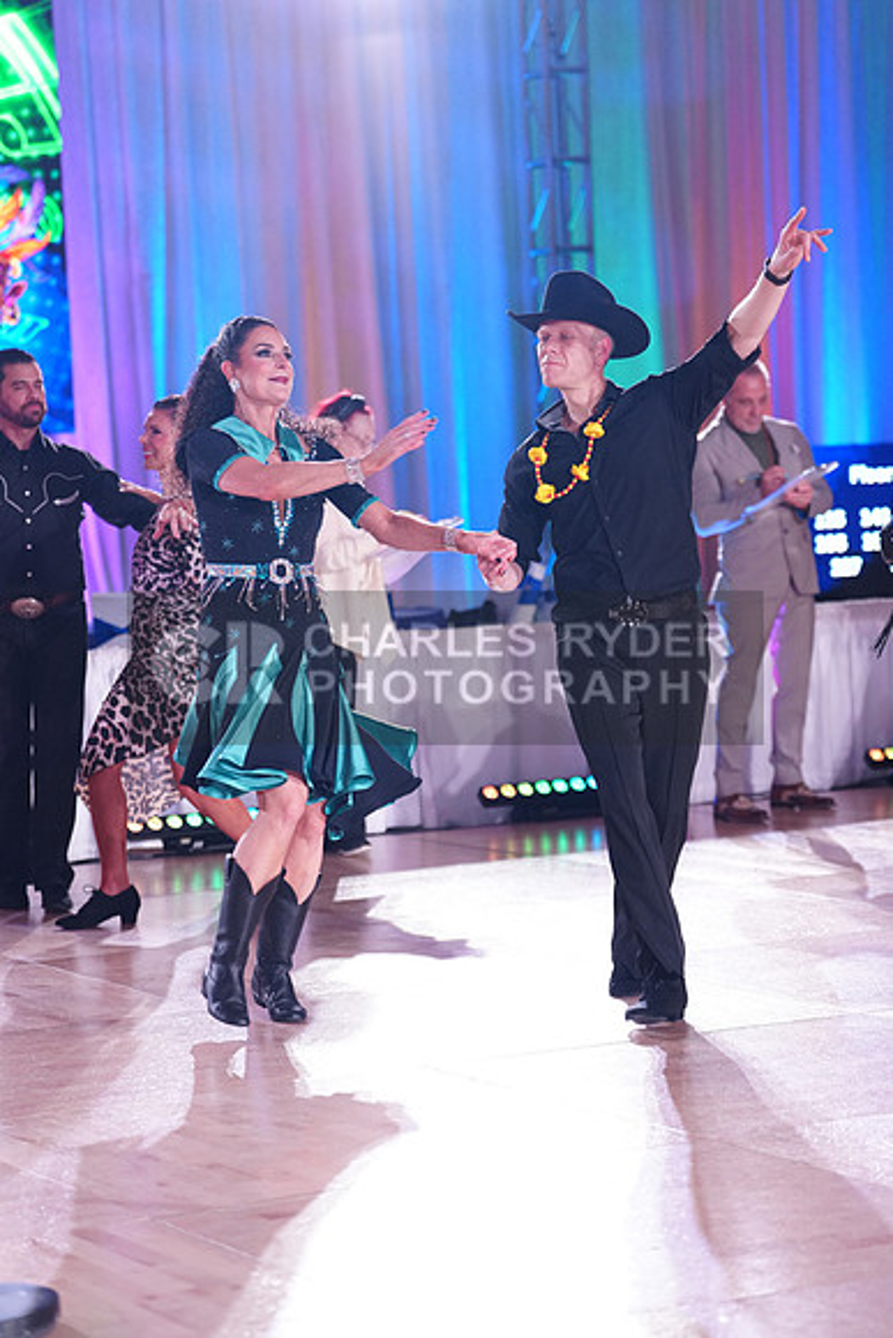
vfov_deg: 21.5
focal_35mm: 95
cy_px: 669
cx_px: 446
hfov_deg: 14.4
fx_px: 3532
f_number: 2.8
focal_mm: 95
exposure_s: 1/400
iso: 2000
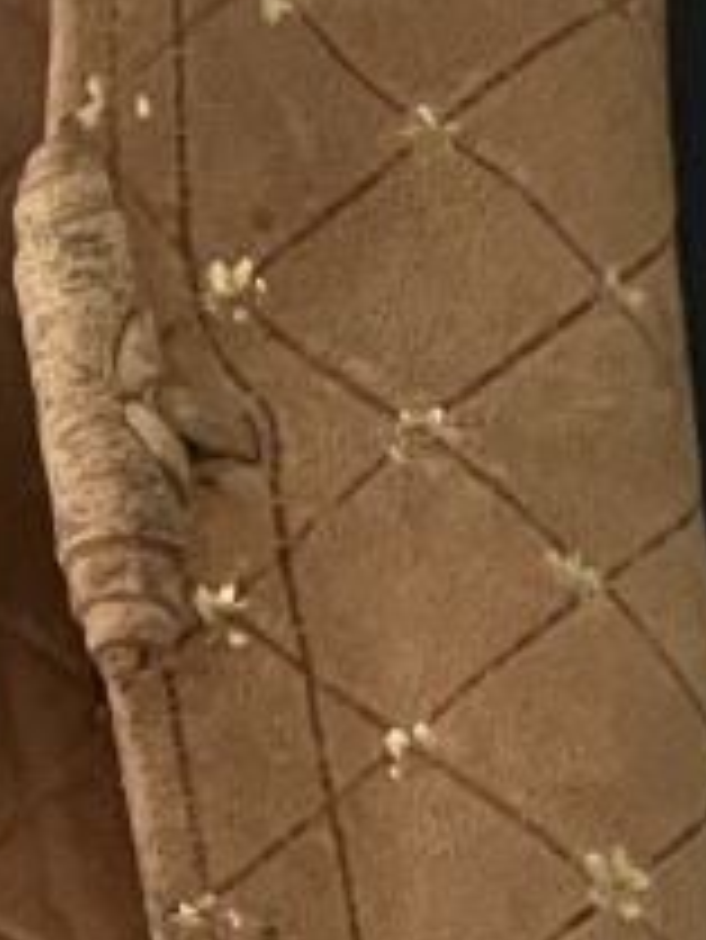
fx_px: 4048
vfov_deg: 12.0
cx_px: -405
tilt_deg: -81.9
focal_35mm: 149
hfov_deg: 9.6
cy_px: 1790
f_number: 1.6
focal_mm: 5.1
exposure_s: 1/25
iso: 500
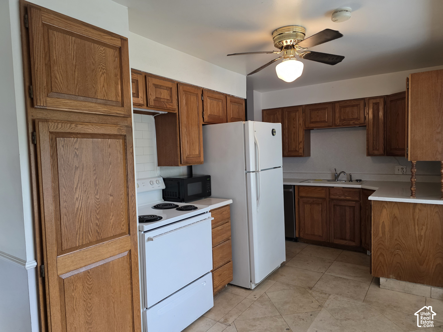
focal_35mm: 23
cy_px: 166
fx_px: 294
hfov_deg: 73.9
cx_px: 222
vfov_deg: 58.9
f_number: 1.7
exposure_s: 1/120
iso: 320
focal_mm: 6.3
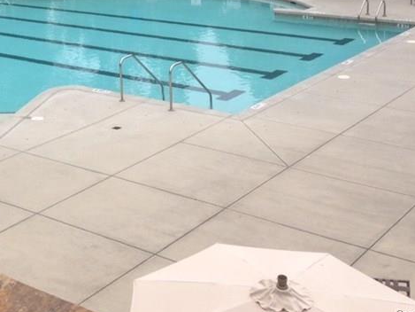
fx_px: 863
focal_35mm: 72
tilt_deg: -9.1
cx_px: 42
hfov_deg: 26.2
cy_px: -19
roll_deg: +2.3
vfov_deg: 19.7
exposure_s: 1/194
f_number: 2.4
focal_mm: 4.12
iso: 50
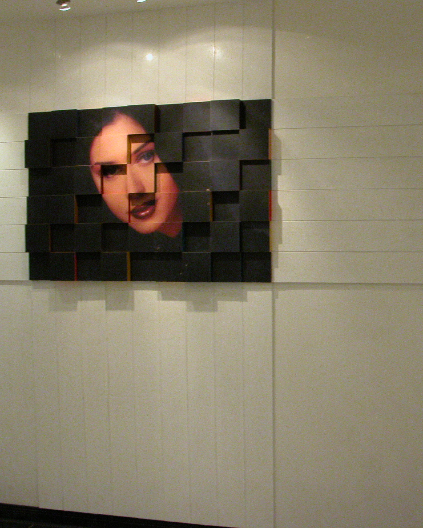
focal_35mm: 46
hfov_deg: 32.1
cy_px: 265
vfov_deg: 40.3
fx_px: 720
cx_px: 318
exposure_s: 1/30
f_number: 6.3
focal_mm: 9
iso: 400
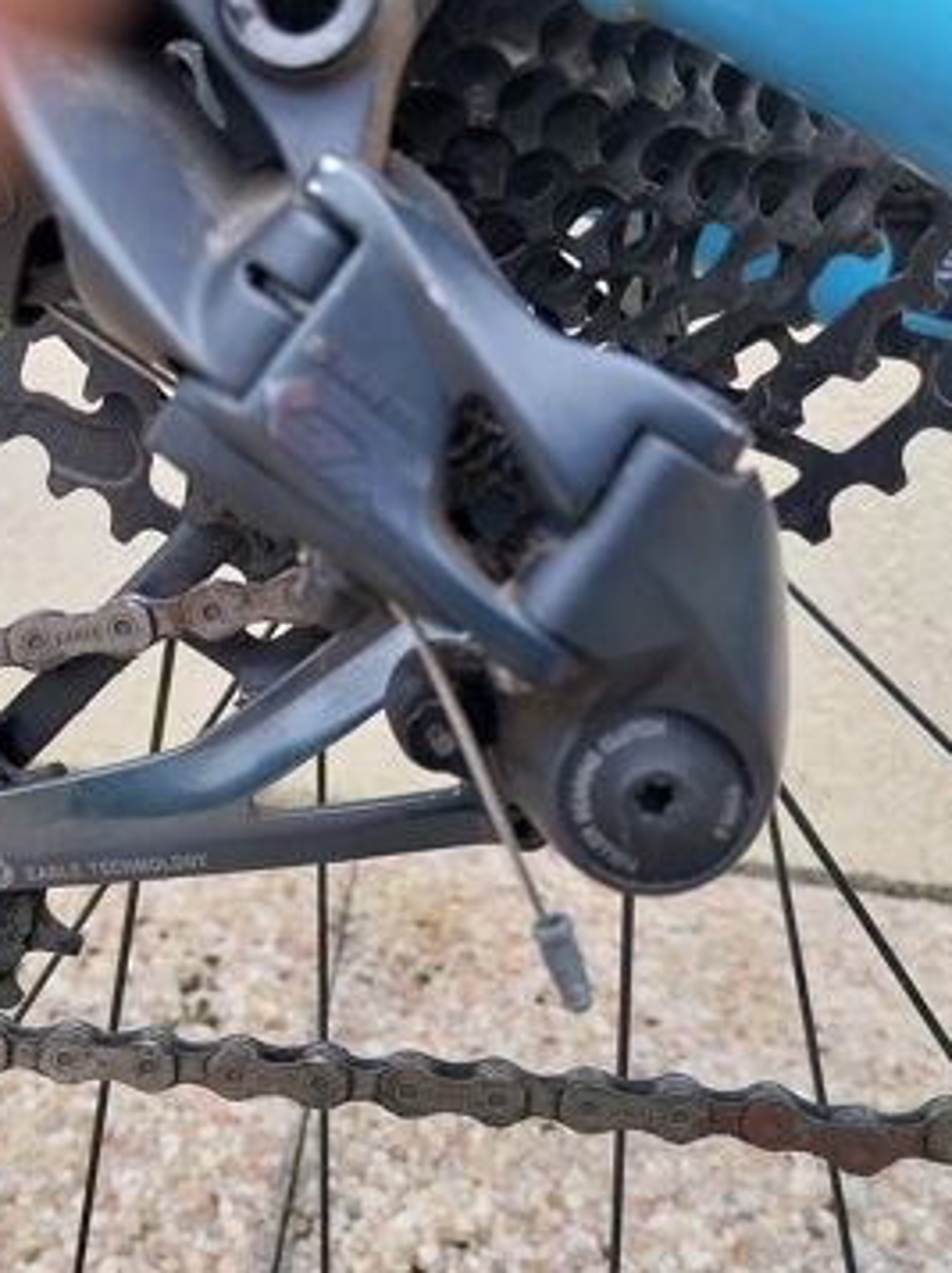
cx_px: 292
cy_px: 638
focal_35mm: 35
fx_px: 1286
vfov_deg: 52.7
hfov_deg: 40.0
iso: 32
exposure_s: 1/100
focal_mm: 4
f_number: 1.8
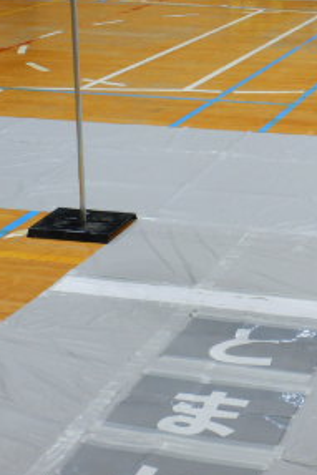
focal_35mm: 79
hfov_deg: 17.0
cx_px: 292
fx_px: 1042
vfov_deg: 25.3
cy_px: 113
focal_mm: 6.1
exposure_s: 1/30
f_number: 4.2
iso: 250
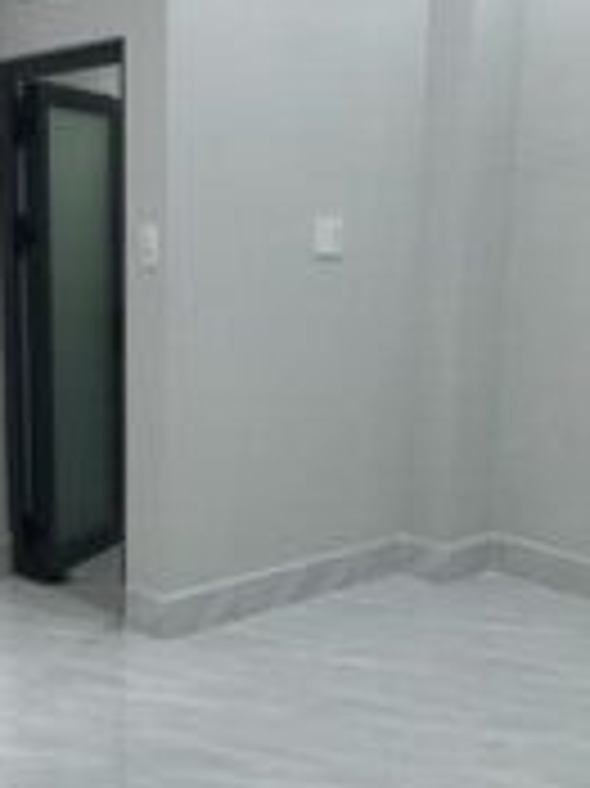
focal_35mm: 48
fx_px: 1092
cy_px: 441
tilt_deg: -12.3
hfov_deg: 29.6
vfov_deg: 39.6
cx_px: 131
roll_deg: +0.2
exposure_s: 1/100
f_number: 2.2
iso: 160
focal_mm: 2.22
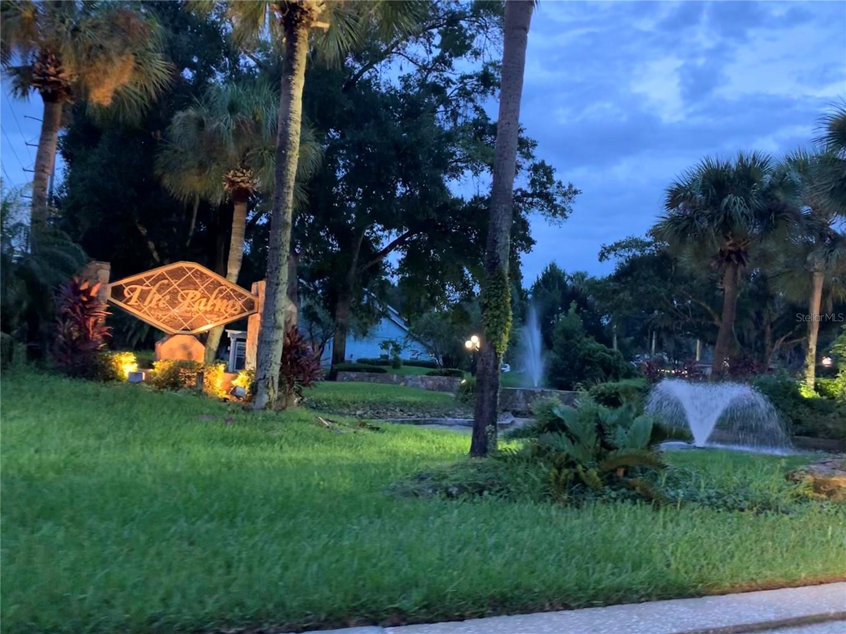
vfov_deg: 53.1
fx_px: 635
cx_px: 423
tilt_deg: +3.4
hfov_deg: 67.3
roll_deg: -2.7
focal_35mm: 26
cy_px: 317
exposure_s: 1/30
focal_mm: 4.25
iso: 640
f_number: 1.8
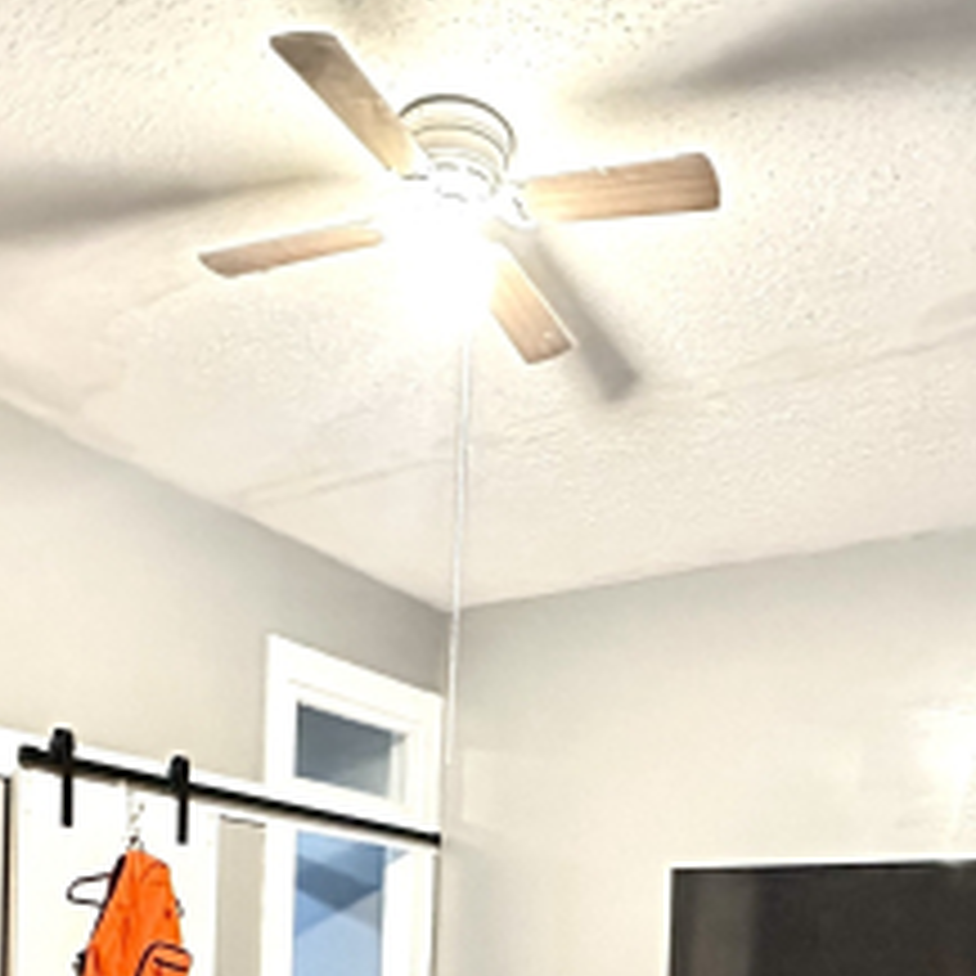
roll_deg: -2.9
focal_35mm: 38
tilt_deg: -3.6
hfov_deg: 43.8
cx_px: 533
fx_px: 1212
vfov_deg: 37.2
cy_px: 1061
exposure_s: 1/28
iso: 2500
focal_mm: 2.22
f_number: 2.2
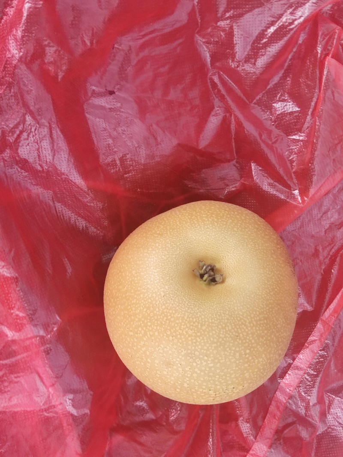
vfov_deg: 44.8
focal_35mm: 42
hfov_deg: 34.3
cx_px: 172
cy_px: 228
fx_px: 555
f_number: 1.79
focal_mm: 4.71
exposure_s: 1/50
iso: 550
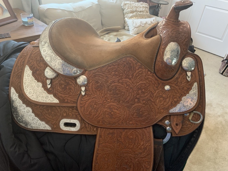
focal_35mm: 26
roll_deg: -6.1
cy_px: 86
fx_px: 171
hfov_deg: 67.3
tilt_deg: -35.5
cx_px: 114
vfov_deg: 53.1
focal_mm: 4.25
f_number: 1.8
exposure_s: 1/60
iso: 400
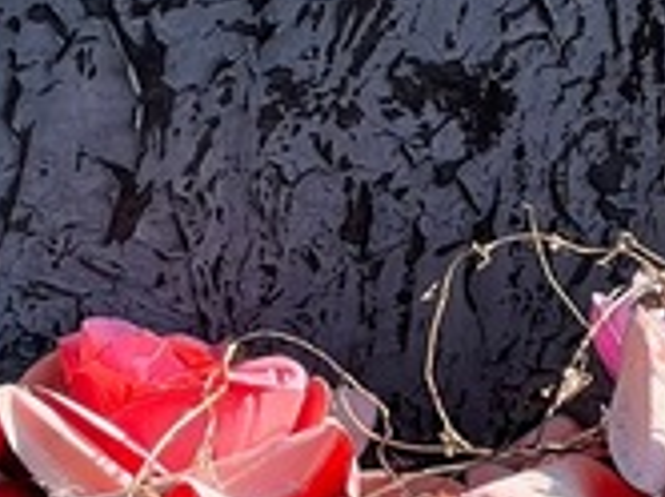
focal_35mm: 372
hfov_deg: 5.3
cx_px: 4
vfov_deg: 4.0
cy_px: -337
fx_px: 7136
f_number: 2.8
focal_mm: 9
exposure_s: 1/112
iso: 32
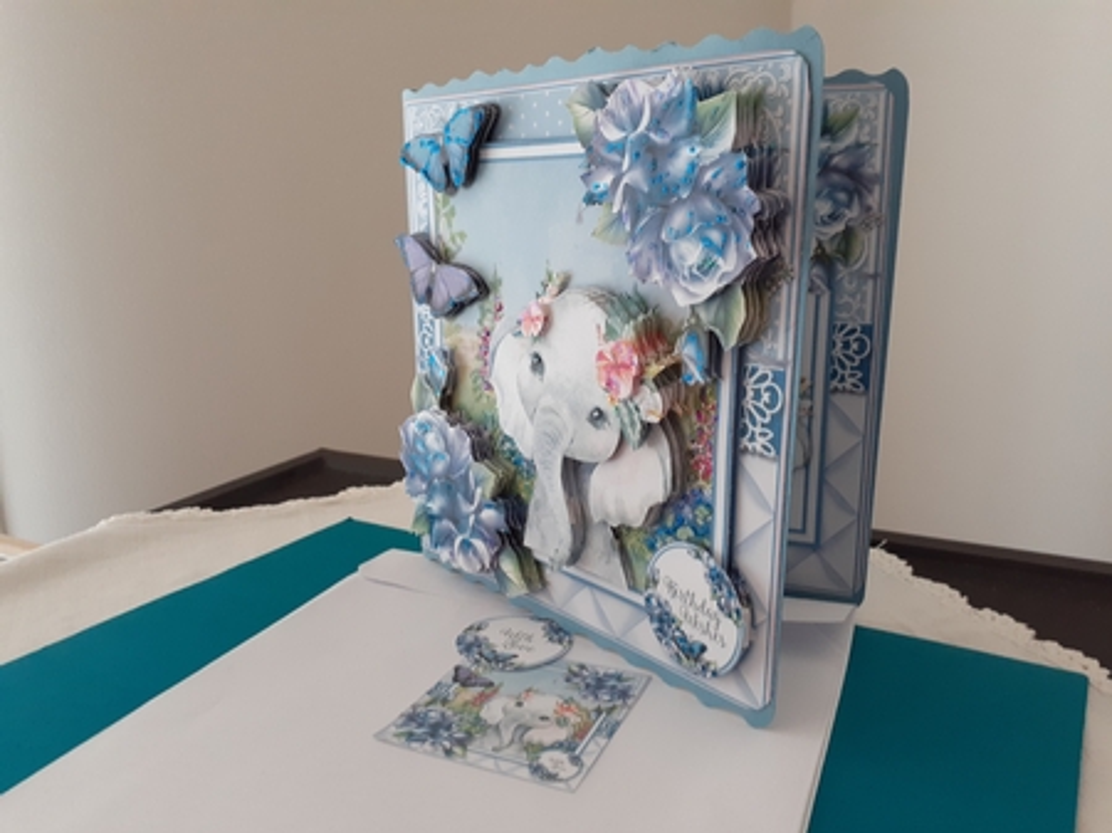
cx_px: 556
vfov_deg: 51.3
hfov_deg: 65.4
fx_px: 867
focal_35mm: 27
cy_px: 416
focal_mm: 3.6
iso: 160
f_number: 1.9
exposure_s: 1/50
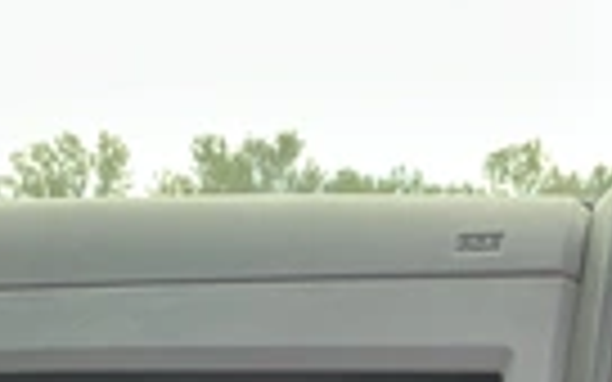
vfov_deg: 14.1
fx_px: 1451
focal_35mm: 87
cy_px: 575
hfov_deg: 23.8
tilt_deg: -9.0
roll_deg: +2.5
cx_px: 252
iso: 32
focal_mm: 3
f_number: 1.8
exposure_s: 1/122
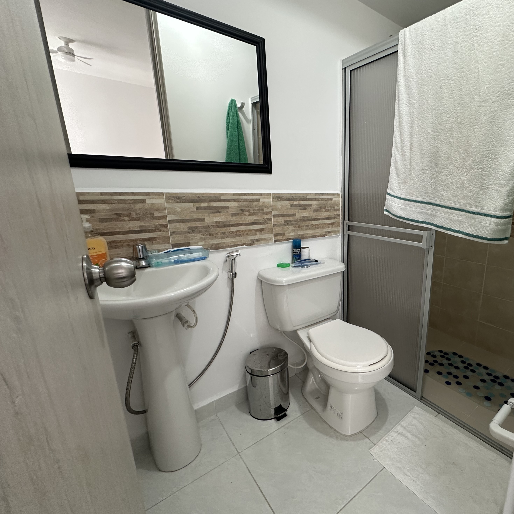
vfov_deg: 84.0
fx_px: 286
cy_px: 259
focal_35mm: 17
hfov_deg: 80.4
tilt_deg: -13.9
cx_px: 353
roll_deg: -0.9
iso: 160
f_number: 2.2
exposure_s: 1/60
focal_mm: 2.22
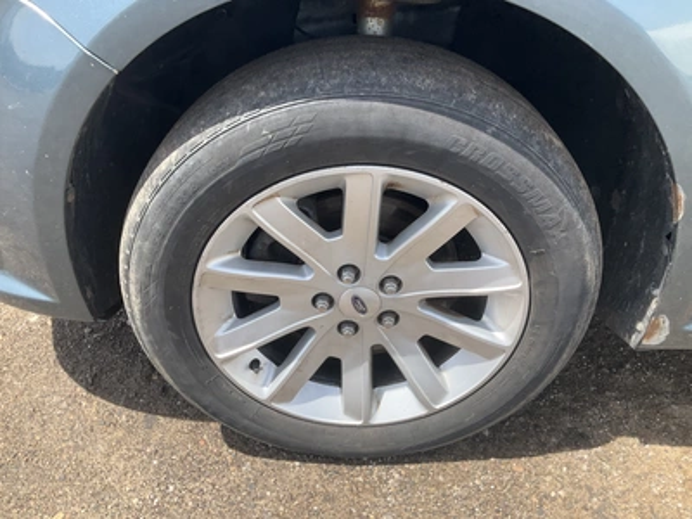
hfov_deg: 61.7
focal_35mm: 29
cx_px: 346
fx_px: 580
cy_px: 260
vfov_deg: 48.2
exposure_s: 1/469
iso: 25
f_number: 1.8
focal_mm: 3
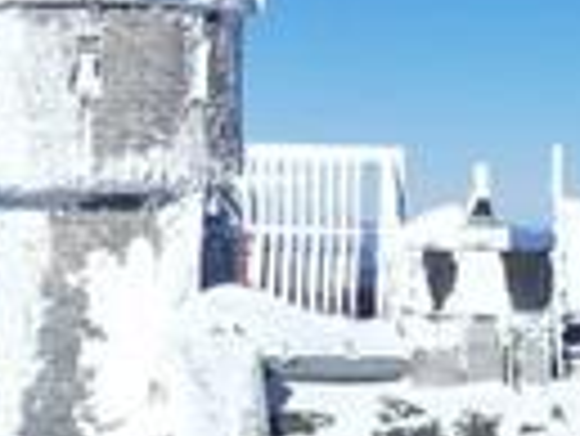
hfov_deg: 18.0
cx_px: 872
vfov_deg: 15.3
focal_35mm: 97
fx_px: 1627
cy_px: 196
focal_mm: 4.5
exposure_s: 1/320
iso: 100
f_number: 8
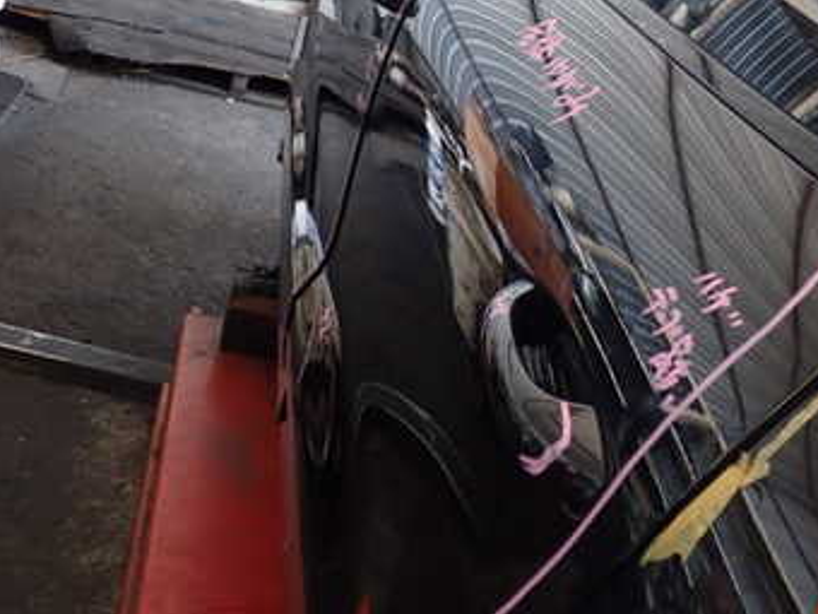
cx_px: 640
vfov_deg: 27.0
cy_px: 116
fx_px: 1252
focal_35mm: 53
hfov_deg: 35.2
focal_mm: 5.4
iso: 160
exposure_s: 1/60
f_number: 2.3
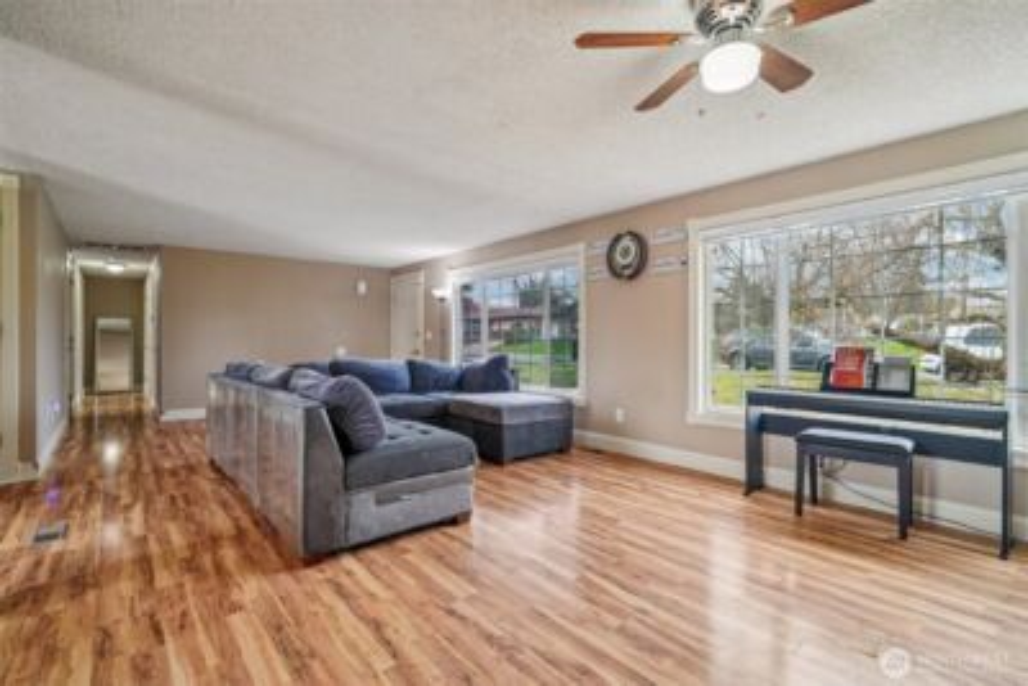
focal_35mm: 16
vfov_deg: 73.8
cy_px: 343
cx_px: 514
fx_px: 457
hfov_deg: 96.7
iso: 1600
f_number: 8
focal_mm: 16
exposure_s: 1/50
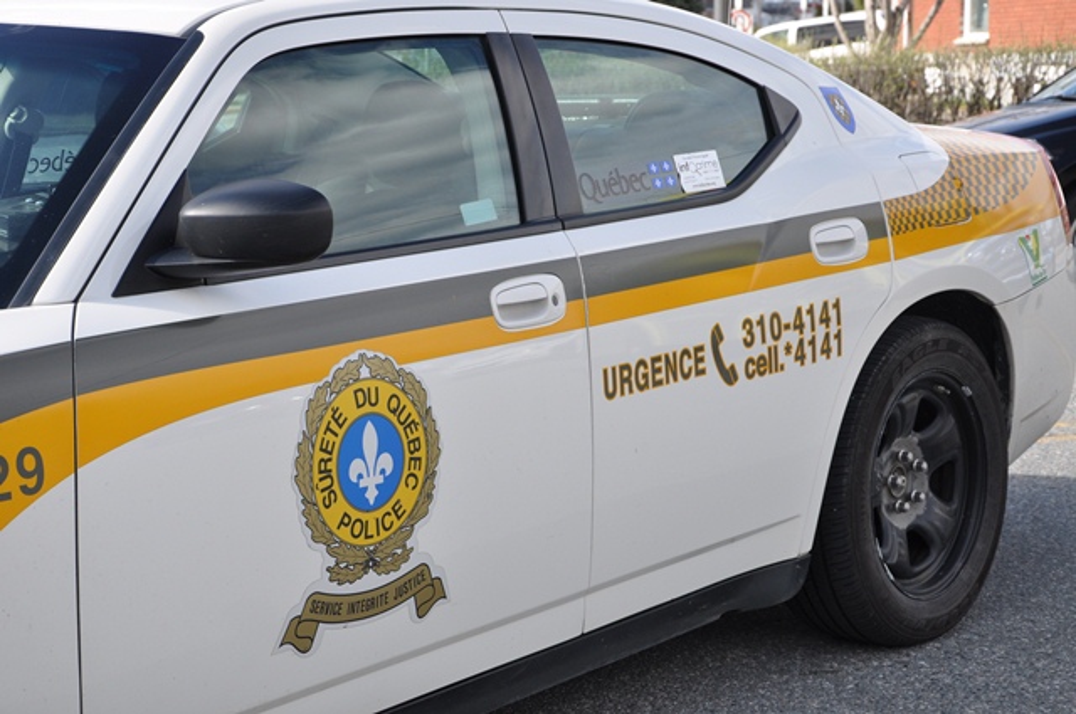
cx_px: 538
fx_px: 2328
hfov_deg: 26.0
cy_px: 357
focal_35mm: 78
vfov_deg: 17.4
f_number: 8
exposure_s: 1/250
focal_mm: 52
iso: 200
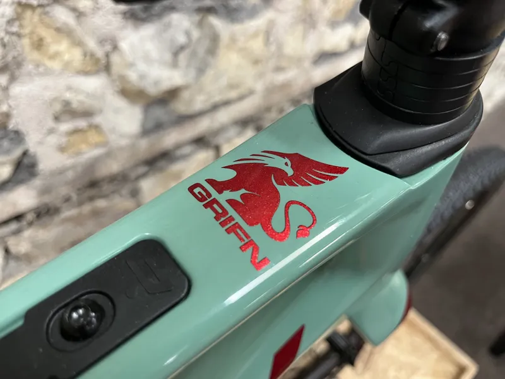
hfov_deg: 67.3
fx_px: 379
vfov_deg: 53.1
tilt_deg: -44.6
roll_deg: -10.0
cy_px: 190
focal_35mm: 26
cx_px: 252
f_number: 1.6
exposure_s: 1/50
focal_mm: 5.1
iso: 320
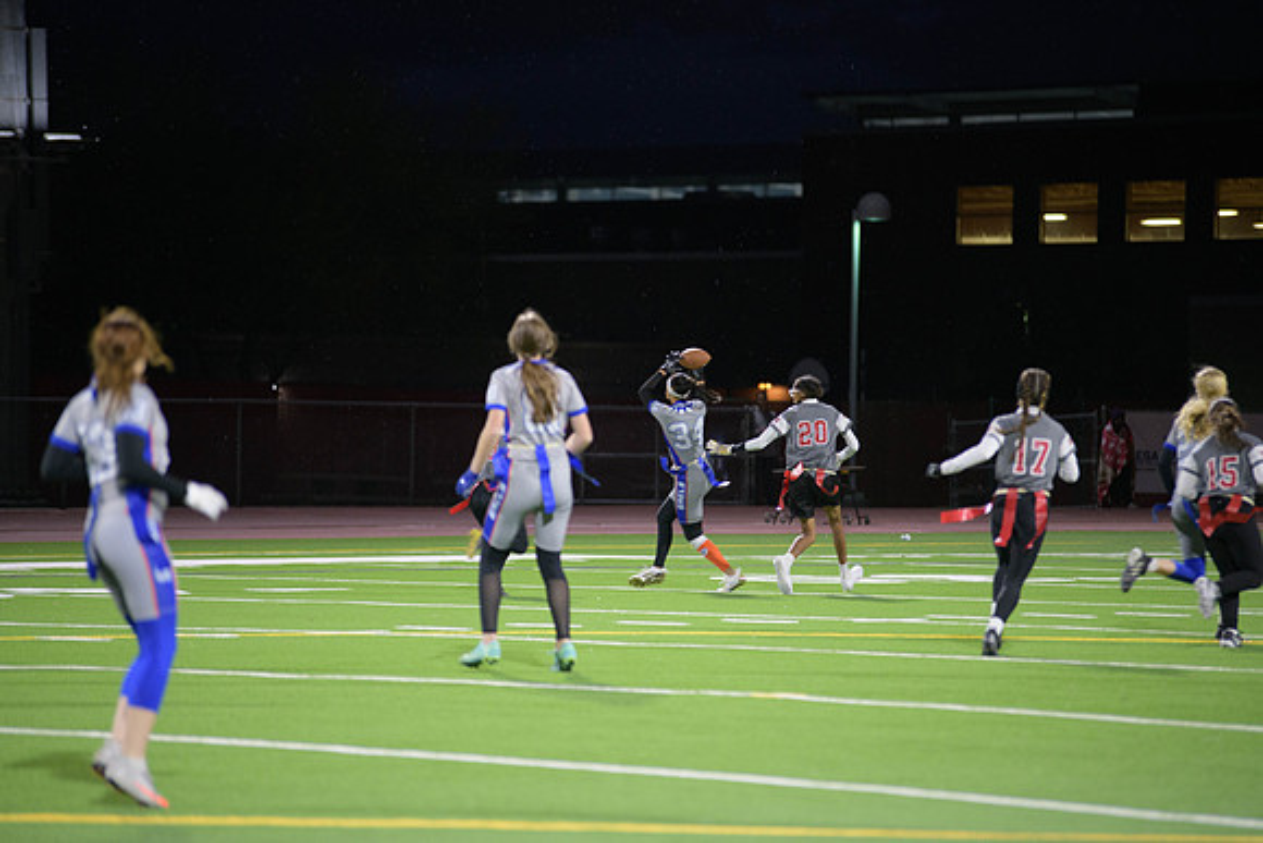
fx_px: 7018
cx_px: 632
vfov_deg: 6.9
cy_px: 422
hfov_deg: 10.3
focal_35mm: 200
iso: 1800
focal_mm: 200
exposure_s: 1/200
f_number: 2.8
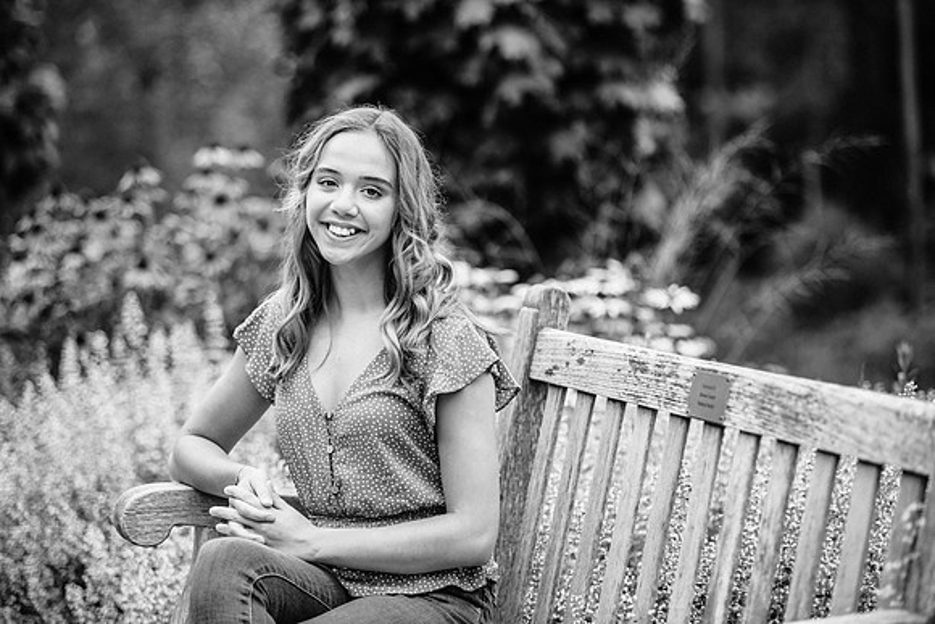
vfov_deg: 11.2
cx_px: 468
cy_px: 312
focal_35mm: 122
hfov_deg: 16.8
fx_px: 3169
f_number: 2.8
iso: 320
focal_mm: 122
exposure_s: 1/500
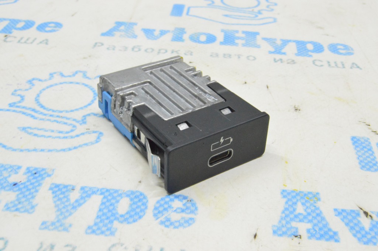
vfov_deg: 28.0
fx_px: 504
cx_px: 189
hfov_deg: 41.1
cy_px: 126
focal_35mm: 48
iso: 6400
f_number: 20
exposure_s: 1/15
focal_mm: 32
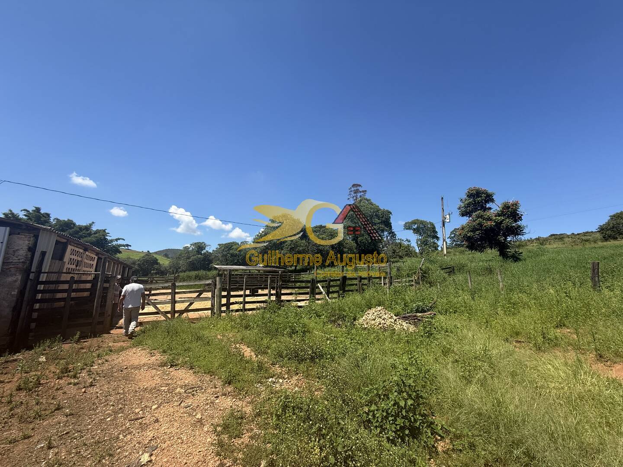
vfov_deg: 85.7
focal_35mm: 14
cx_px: 312
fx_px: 252
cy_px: 234
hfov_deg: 102.1
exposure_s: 1/1613
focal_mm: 2.22
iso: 50
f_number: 2.2
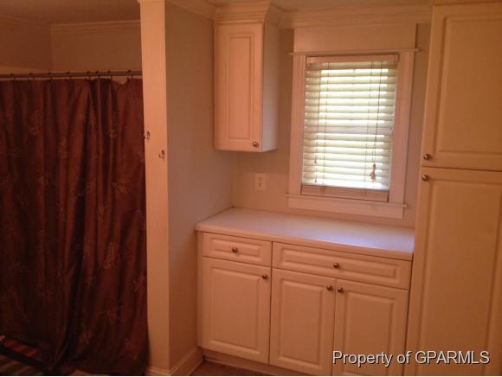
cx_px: 251
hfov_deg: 52.6
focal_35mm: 35
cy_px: 188
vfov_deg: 40.8
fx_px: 508
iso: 200
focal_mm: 4.28
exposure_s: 1/20
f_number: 2.4
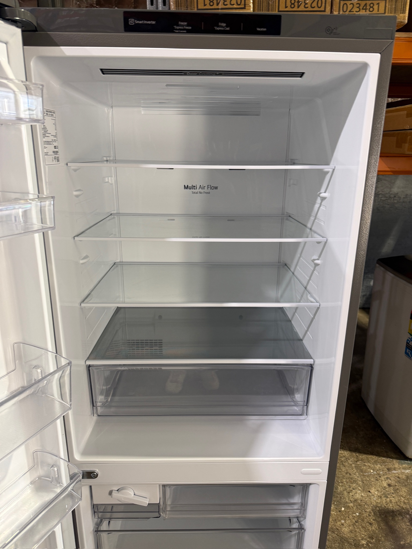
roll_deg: -0.2
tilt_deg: -18.1
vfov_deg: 71.6
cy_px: 274
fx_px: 381
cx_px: 206
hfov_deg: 56.8
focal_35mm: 24
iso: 125
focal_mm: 6.76
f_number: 1.78
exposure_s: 1/50
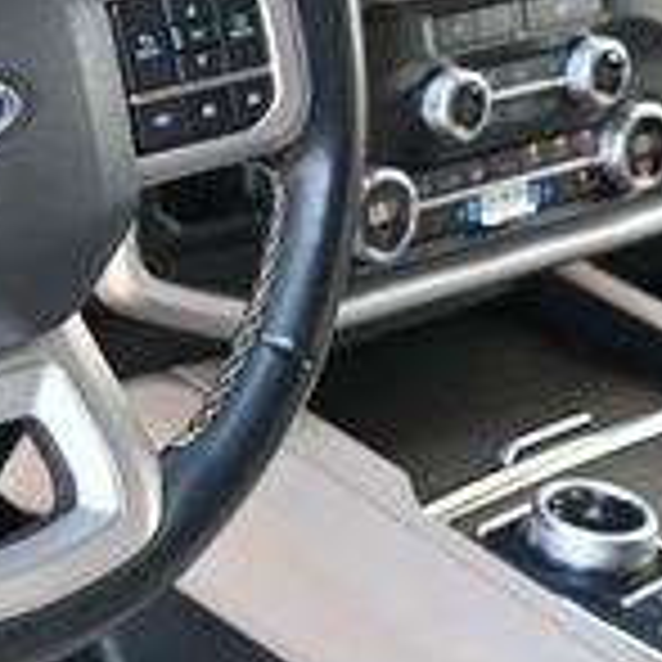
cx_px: 36
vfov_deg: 16.1
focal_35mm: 108
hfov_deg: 15.9
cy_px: 369
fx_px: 2335
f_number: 3.8
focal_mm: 19.5
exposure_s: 1/125
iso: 720
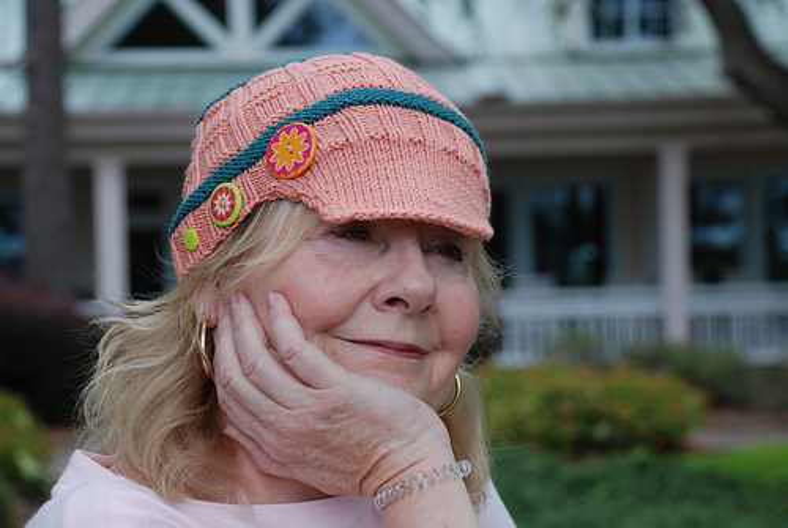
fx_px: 2170
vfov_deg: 13.9
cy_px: 264
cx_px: 394
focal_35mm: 99
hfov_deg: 20.6
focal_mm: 66
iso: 200
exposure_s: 1/160
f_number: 5.3
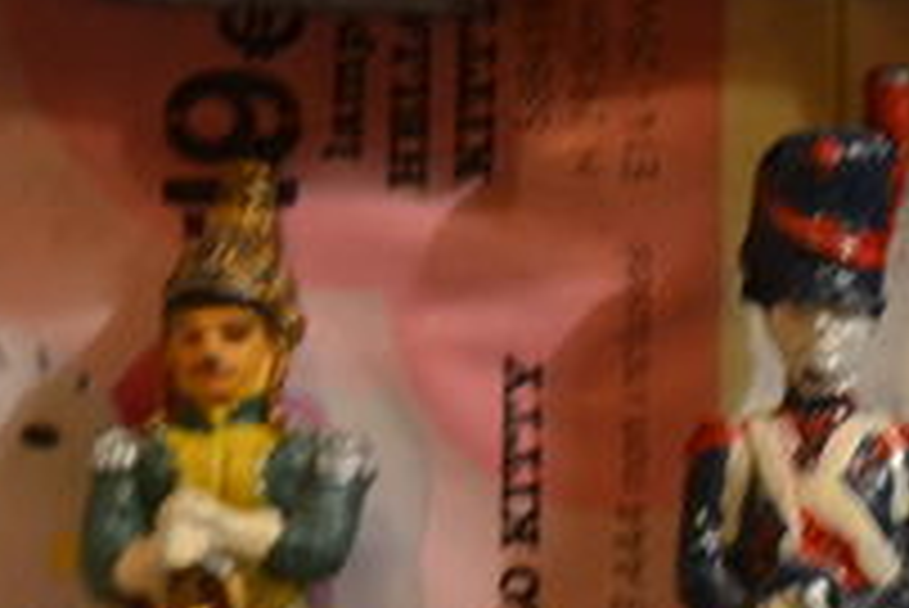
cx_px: 976
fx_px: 4498
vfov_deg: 7.6
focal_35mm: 178
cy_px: -309
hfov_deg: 11.4
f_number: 4
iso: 400
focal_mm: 24
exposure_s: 1/20
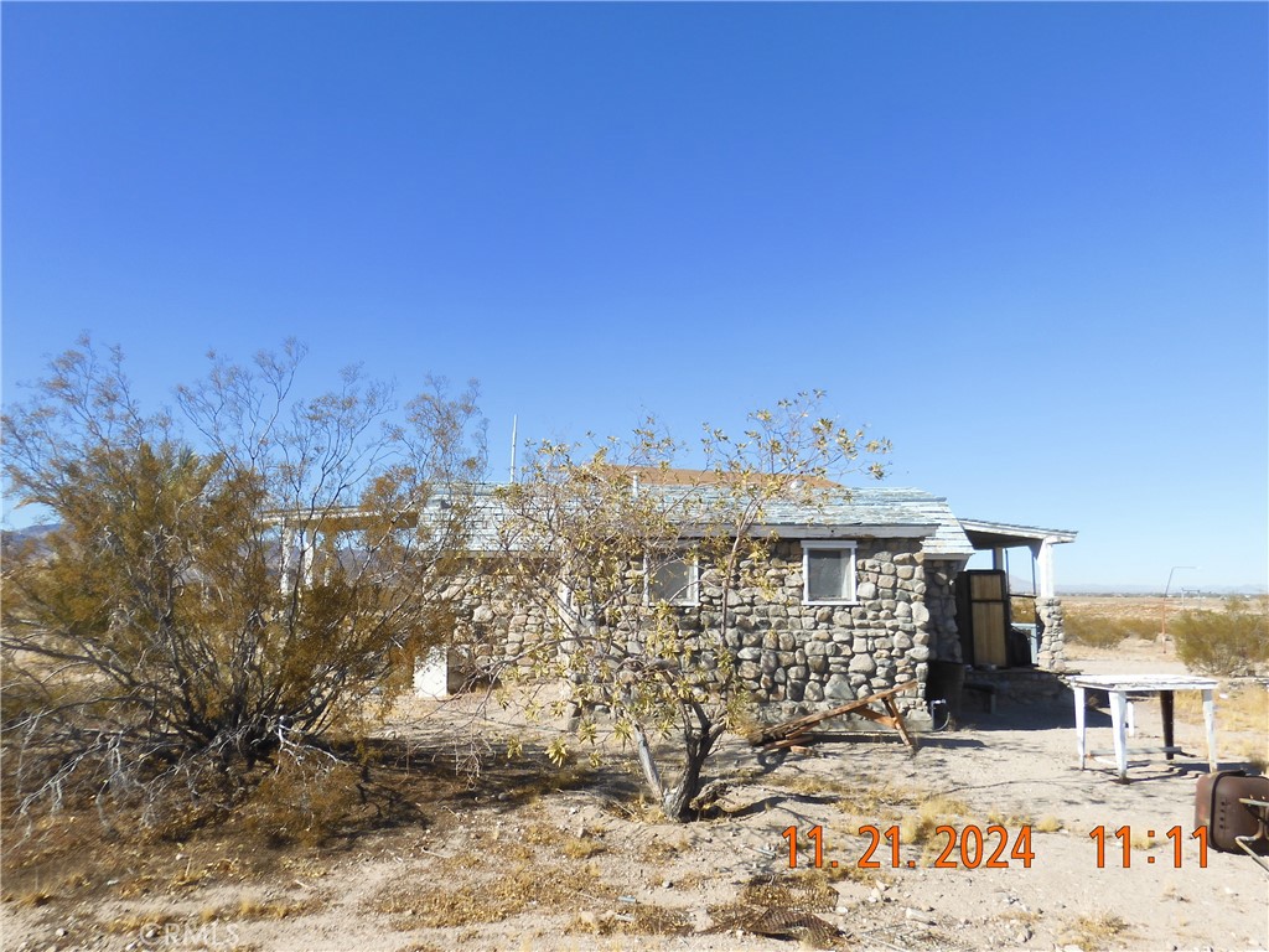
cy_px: 476
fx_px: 880
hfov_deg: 71.6
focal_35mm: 24
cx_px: 634
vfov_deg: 56.8
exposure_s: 1/1250
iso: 100
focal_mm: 4.3
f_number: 3.4
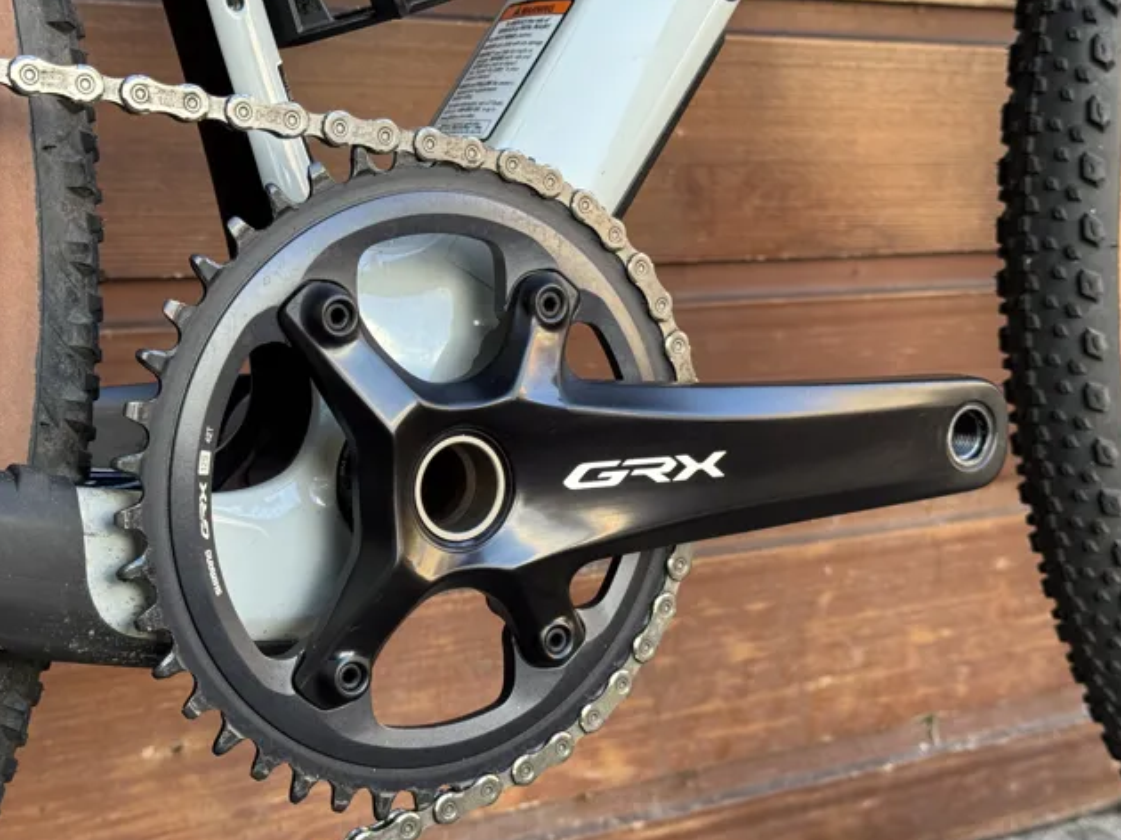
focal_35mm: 61
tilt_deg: -7.8
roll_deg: +0.6
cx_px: 562
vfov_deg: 24.0
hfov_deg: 31.7
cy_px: 489
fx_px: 1975
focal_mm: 6.76
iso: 64
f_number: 1.78
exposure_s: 1/125
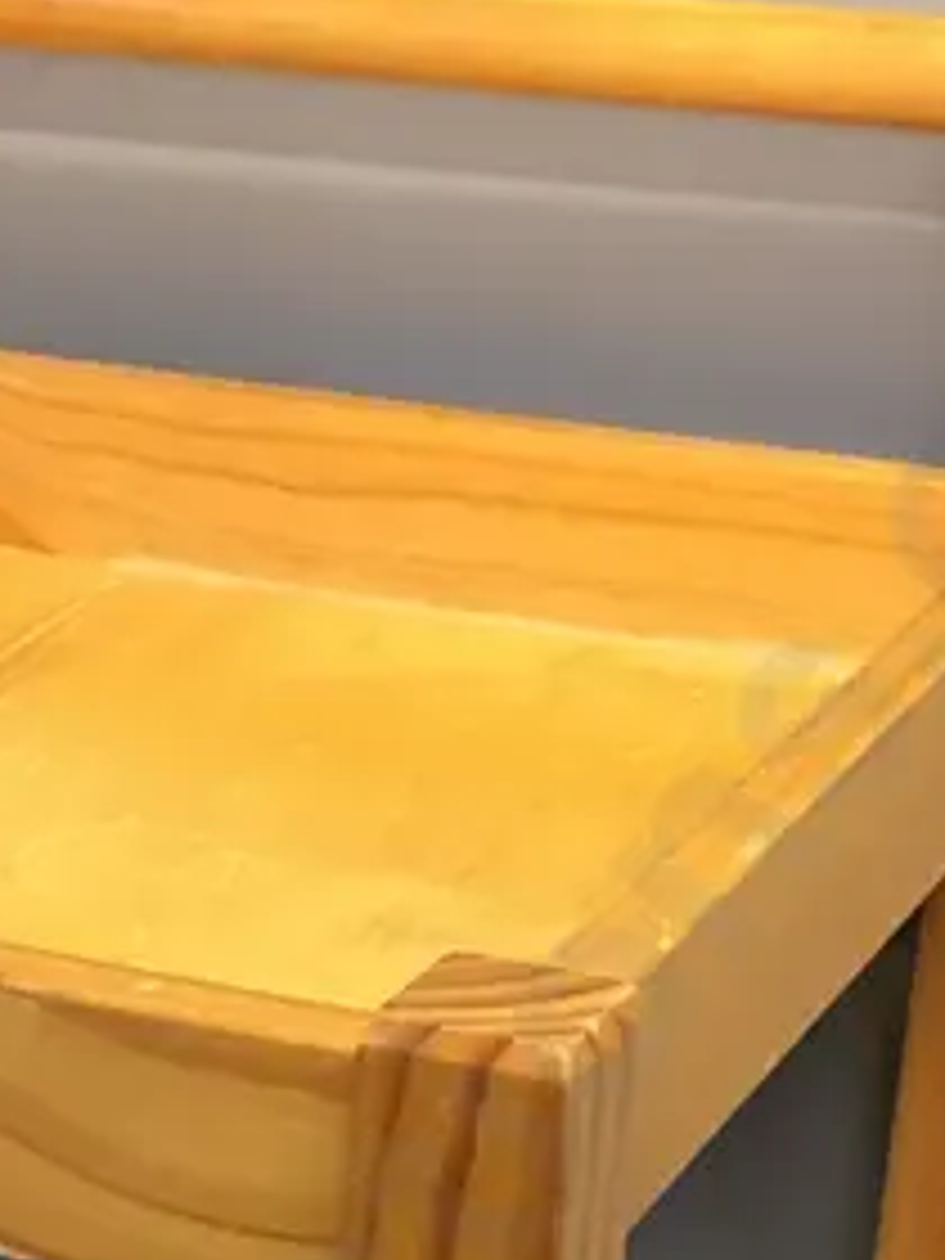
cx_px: 9
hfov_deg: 13.8
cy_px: 1800
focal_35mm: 106
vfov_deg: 17.0
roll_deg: -1.1
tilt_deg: -31.8
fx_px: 3858
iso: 80
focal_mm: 4.15
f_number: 2.2
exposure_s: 1/17
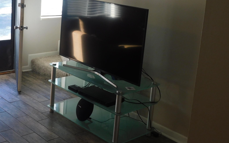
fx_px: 343
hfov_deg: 36.5
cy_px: 29
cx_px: 77
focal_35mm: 55
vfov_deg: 23.2
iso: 125
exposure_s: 1/40
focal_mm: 6.3
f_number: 3.5
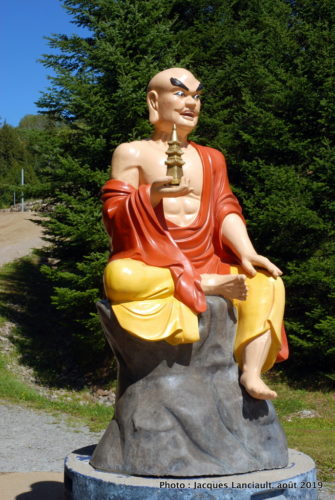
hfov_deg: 22.7
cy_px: 250
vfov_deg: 33.4
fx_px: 835
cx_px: 168
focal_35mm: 60
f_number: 18
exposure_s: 1/80
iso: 100
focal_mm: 40
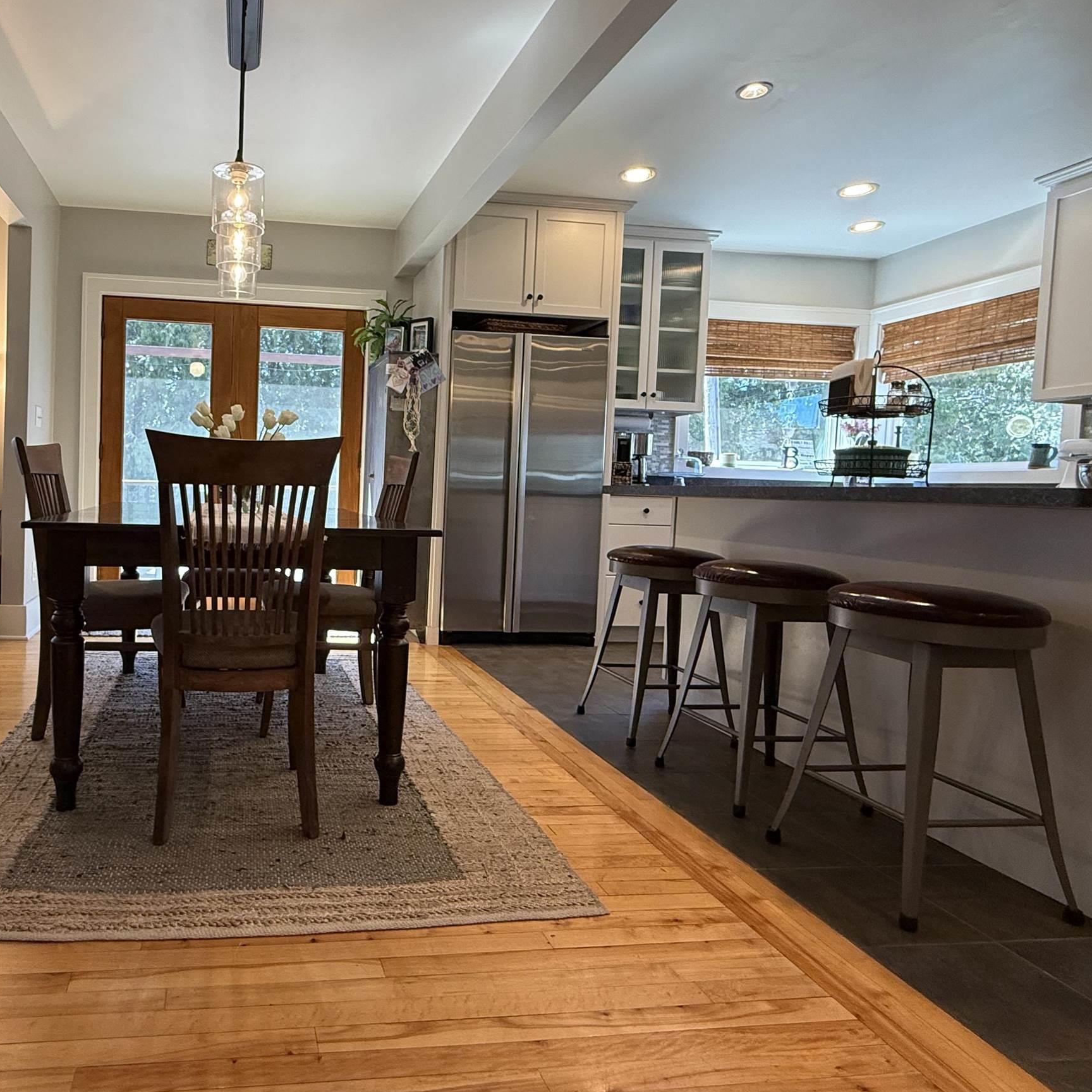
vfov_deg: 69.6
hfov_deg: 66.6
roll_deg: -1.9
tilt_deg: -3.4
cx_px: 315
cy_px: 523
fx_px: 785
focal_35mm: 22
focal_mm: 2.22
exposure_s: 1/120
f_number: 2.2
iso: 250
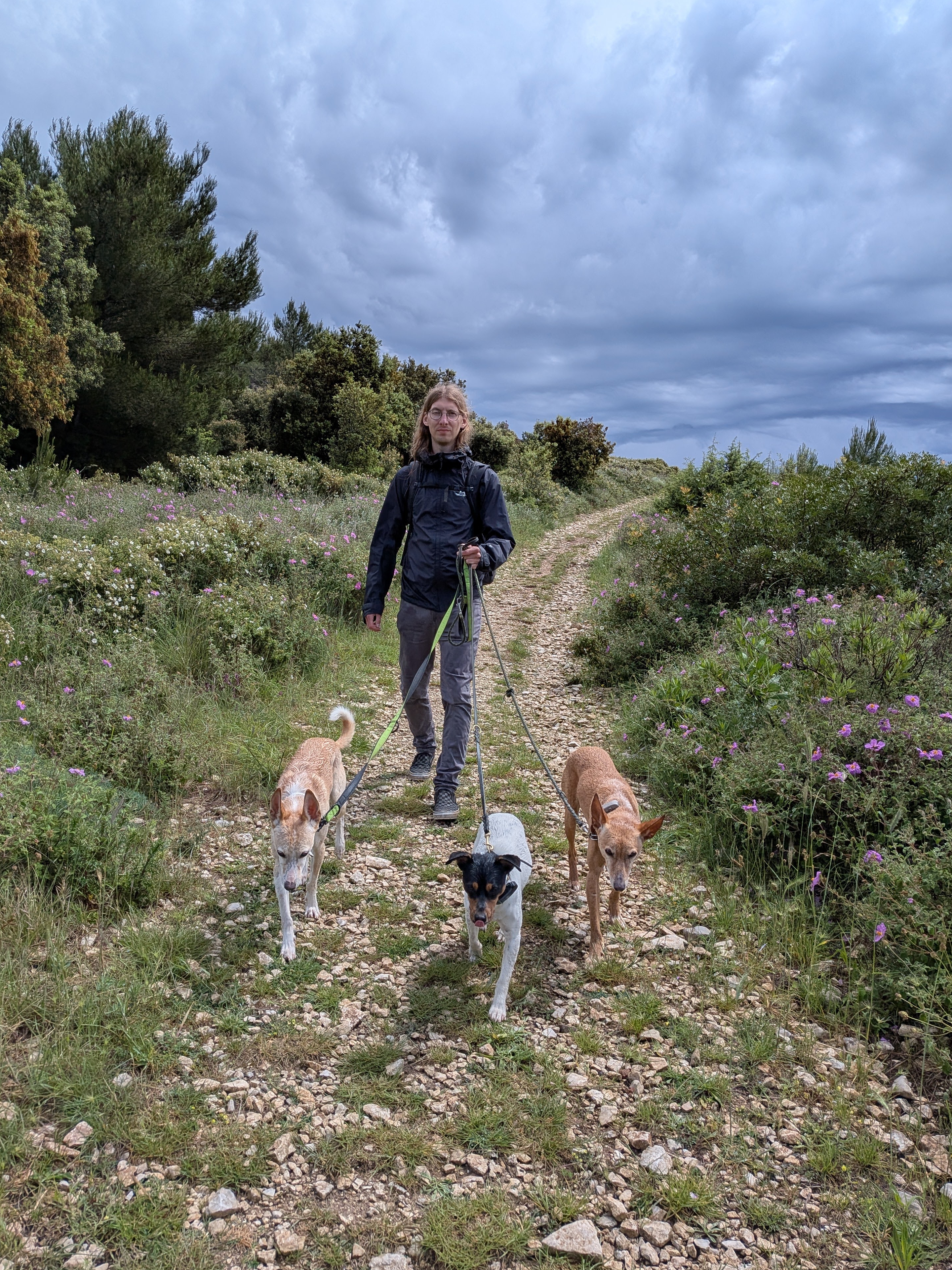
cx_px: 467
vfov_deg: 69.4
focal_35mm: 25
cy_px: 661
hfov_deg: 54.9
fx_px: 917
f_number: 1.7
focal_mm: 4.53
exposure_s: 1/2096
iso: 26
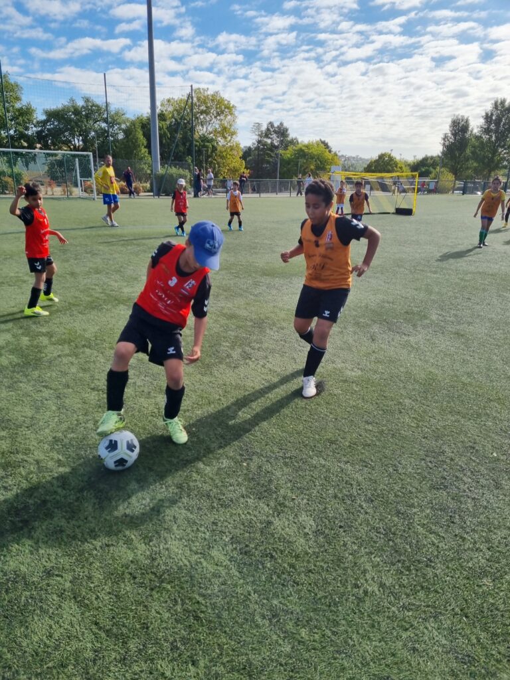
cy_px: 340
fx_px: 511
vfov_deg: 67.3
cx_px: 255
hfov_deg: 53.1
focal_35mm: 26
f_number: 1.8
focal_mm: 5.4
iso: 50
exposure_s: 1/3632
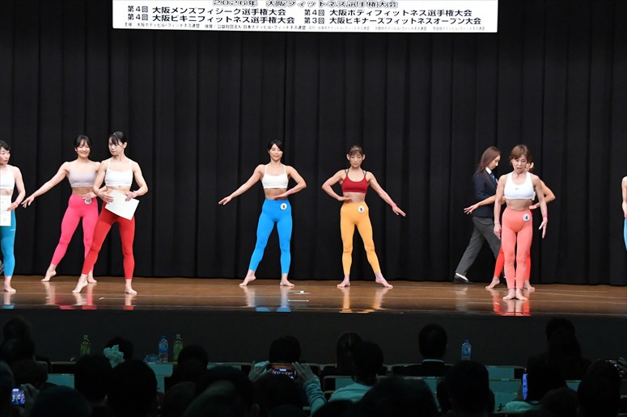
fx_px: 1880
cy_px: 208
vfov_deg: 12.7
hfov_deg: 18.9
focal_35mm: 108
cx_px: 314
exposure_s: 1/400
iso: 8000
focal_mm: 72
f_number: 5.6
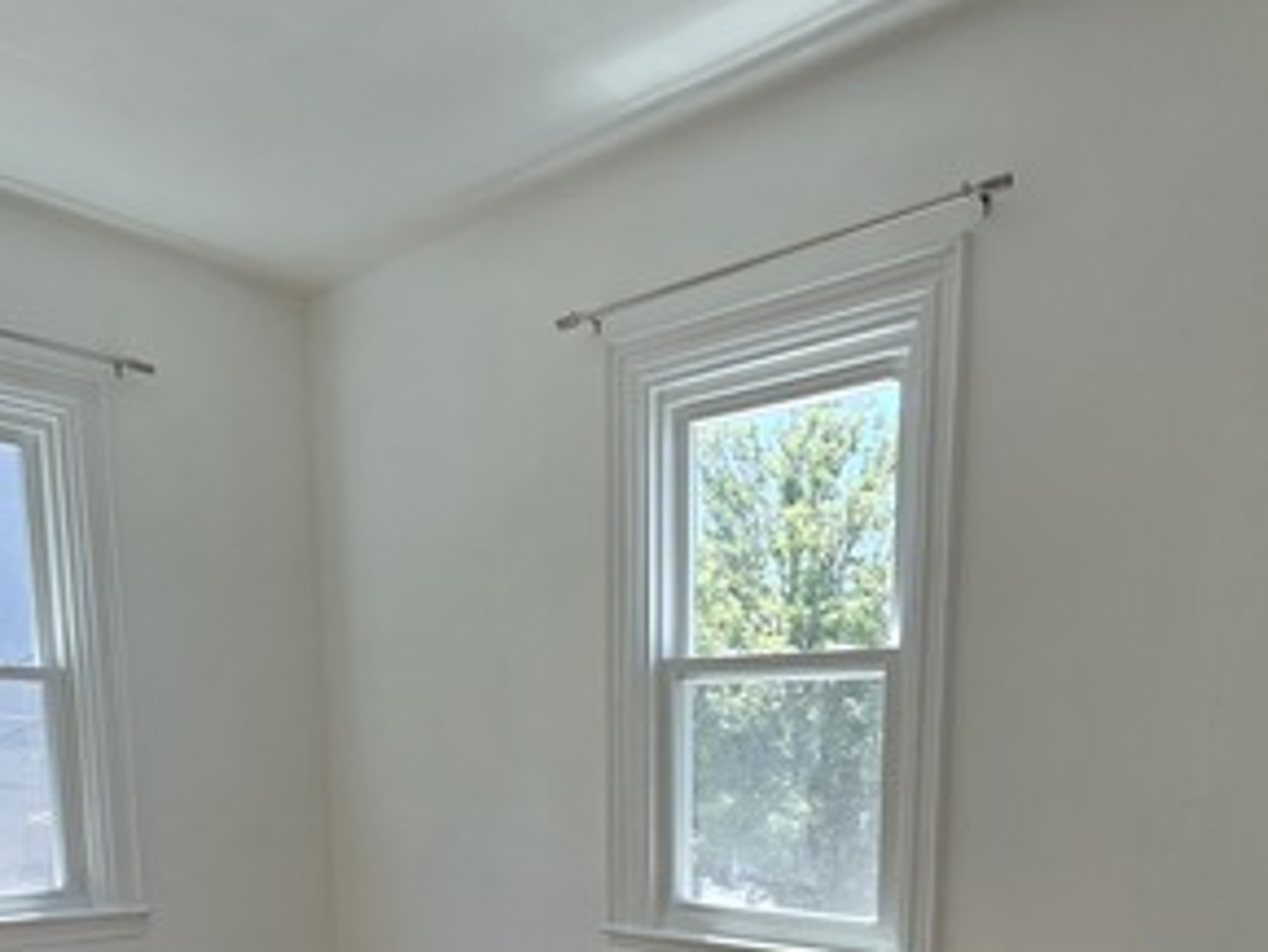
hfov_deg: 59.8
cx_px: 713
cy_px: 978
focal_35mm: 30
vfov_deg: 40.3
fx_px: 1099
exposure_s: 1/121
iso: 50
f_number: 2.2
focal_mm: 2.2
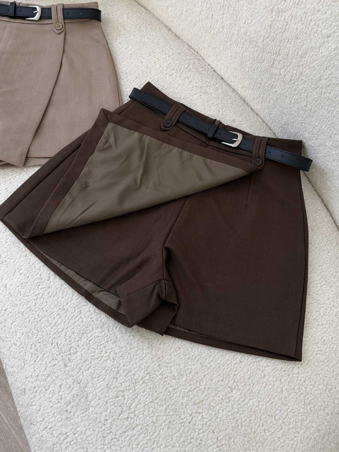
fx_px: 392
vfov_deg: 59.5
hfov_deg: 46.6
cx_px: 196
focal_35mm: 30
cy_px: 183
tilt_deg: -60.8
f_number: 1.78
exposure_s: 1/100
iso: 125
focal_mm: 6.76
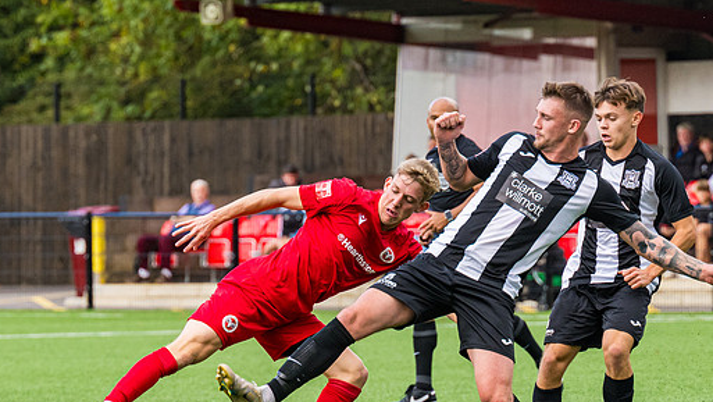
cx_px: 279
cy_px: 254
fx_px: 7452
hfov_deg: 5.5
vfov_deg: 3.1
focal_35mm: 394
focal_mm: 155
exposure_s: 1/1600
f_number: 4.5
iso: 800
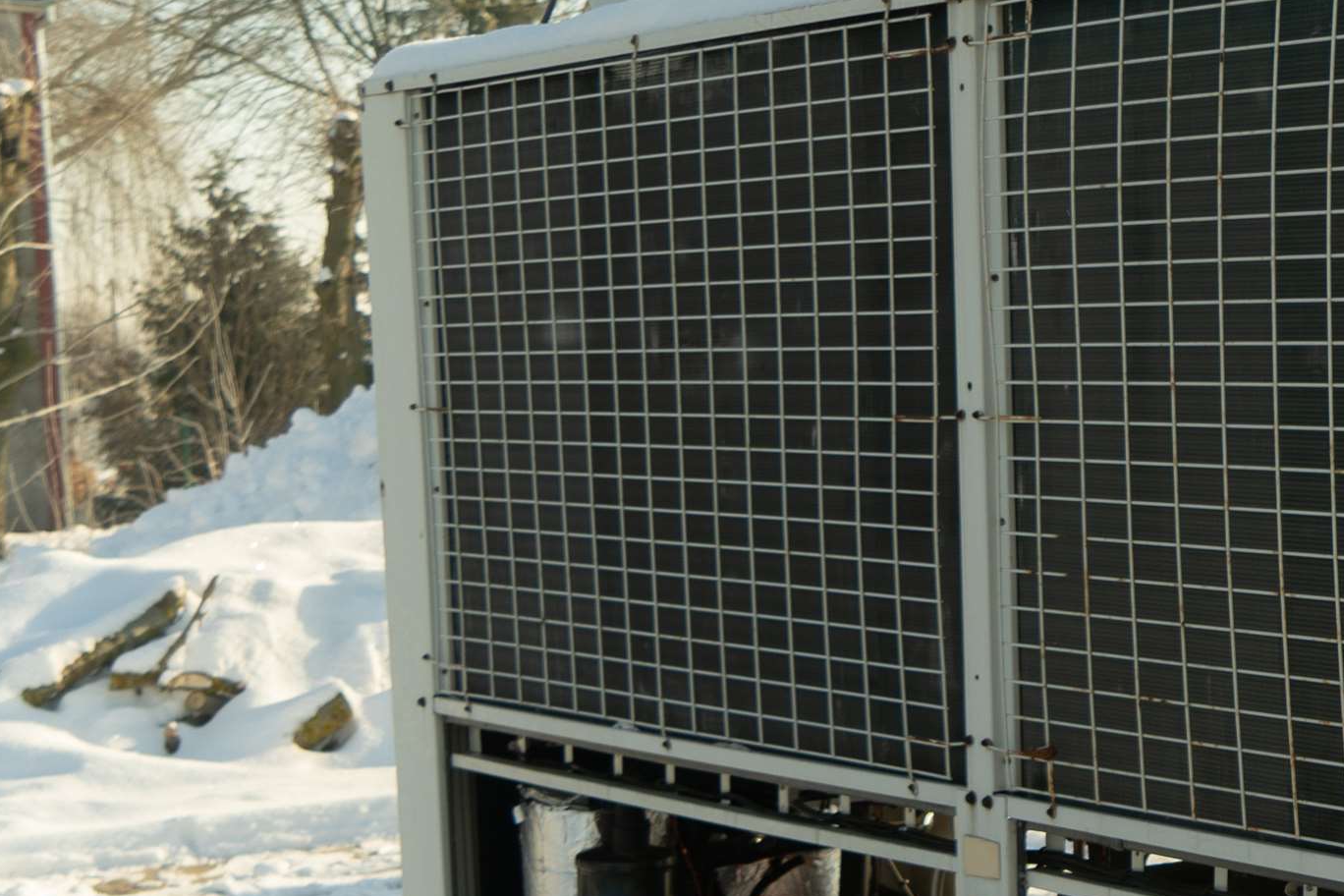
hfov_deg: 25.1
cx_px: 1598
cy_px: 748
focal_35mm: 73
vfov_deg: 18.5
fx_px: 2725
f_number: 4.5
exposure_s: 1/200
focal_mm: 24
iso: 200
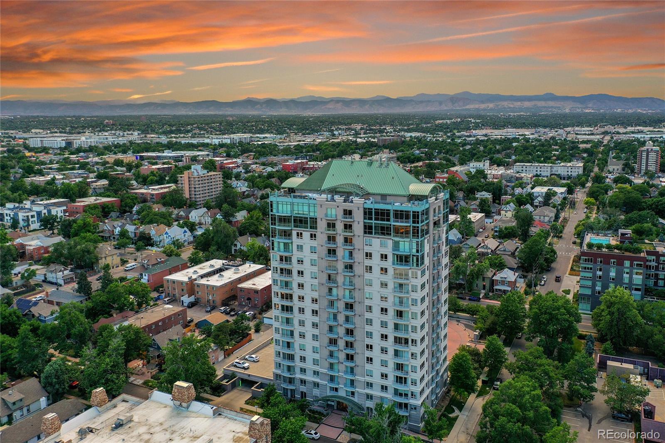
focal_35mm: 28
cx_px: 332
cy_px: 222
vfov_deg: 46.4
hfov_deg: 65.5
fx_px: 517
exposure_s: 1/50
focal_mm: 10.26
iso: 100
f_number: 3.2
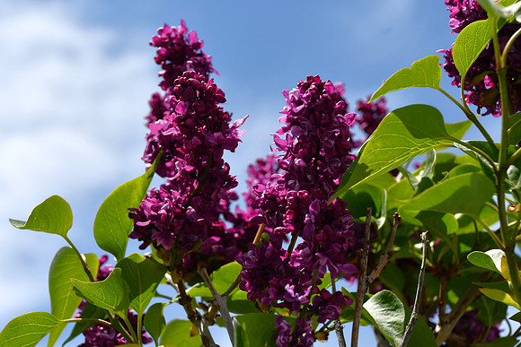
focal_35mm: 99
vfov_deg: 13.8
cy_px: 174
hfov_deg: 20.6
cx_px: 260
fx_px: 1433
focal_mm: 66
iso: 140
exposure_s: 1/500
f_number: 8
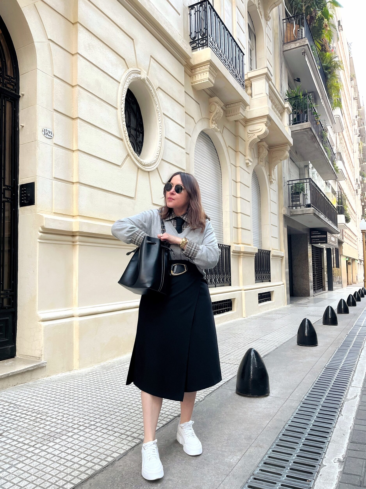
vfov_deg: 67.3
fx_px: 367
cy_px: 244
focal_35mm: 26
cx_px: 183
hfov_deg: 53.1
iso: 125
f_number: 1.6
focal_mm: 5.1
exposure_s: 1/121
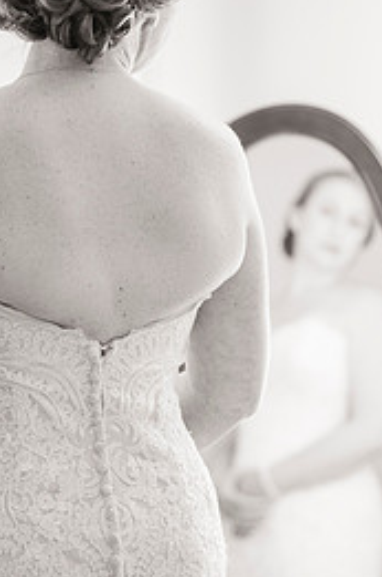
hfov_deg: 9.9
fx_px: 2205
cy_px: 239
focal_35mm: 138
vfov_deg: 14.9
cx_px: 145
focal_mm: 80
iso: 500
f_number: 2.8
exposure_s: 1/160
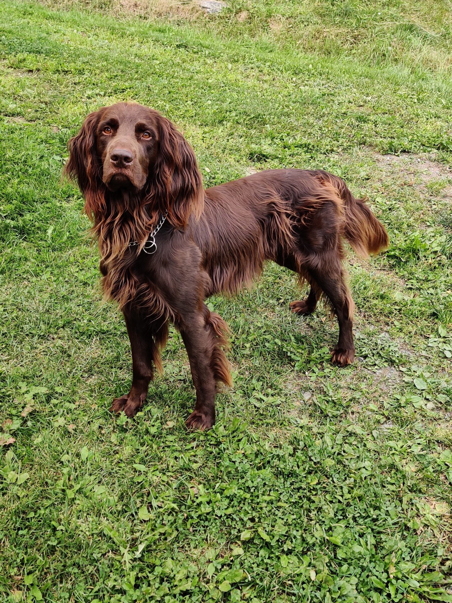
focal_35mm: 28
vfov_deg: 63.4
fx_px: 488
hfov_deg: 49.7
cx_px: 225
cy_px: 291
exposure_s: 1/100
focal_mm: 4.75
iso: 200
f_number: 1.65
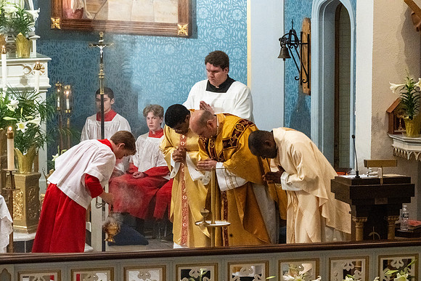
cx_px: 245
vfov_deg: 5.9
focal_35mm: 232
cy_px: 163
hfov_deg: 8.9
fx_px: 2719
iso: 5000
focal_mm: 200
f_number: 14
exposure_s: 1/60
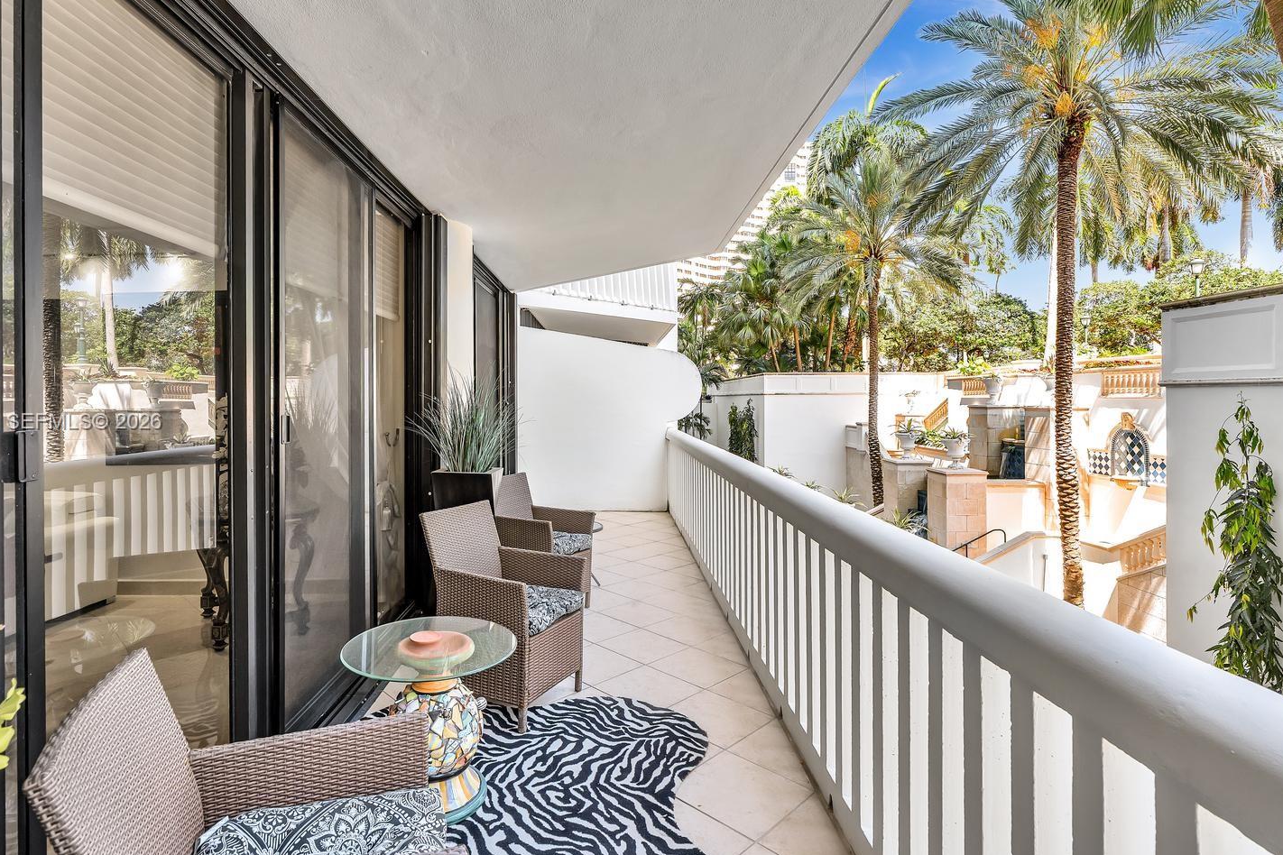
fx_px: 641
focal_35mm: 18
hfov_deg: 89.9
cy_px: 423
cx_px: 603
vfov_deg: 67.4
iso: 200
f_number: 8
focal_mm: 16
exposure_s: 1/40
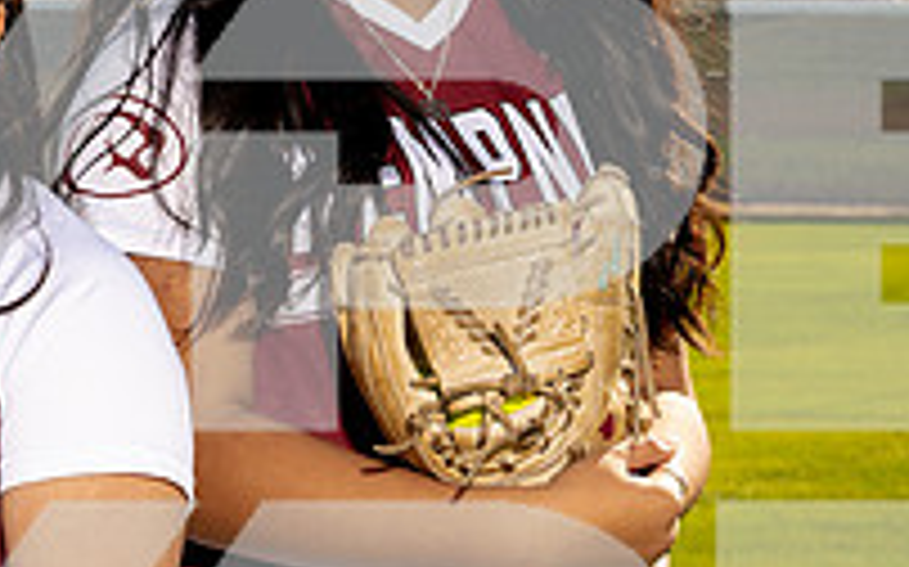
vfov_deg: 10.4
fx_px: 3120
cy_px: 196
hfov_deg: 16.4
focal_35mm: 126
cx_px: 104
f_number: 7.1
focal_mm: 43
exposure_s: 1/250
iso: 100
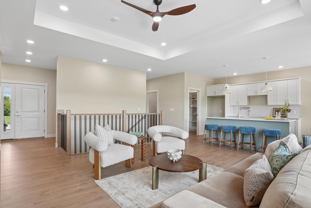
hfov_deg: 90.0
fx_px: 156
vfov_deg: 67.4
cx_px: 156
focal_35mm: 18
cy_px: 110
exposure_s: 1/40
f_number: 9
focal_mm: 17
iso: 400
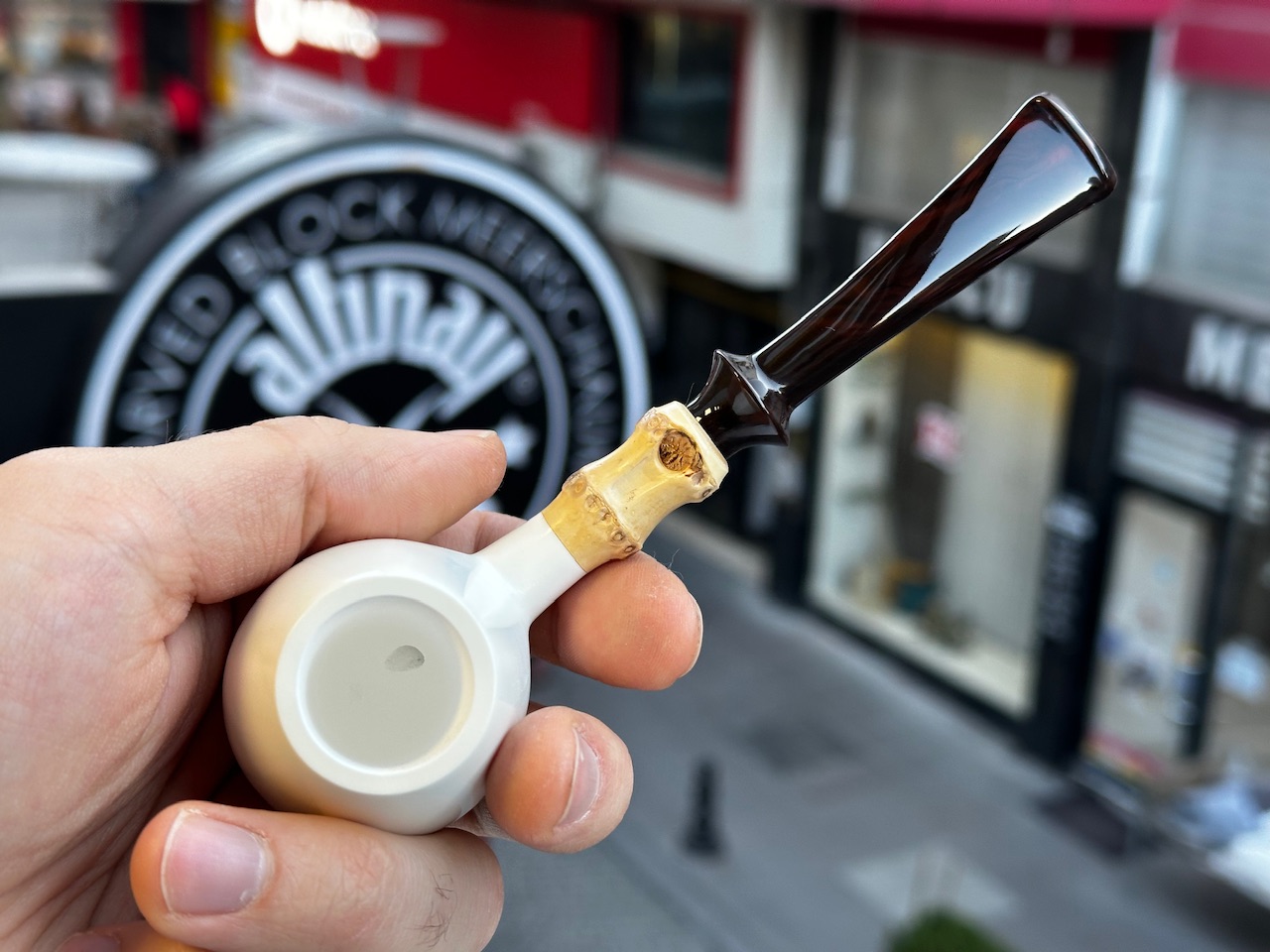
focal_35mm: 48
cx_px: 635
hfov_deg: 39.7
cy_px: 476
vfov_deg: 30.3
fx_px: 1761
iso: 80
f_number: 1.78
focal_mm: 6.86
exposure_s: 1/100
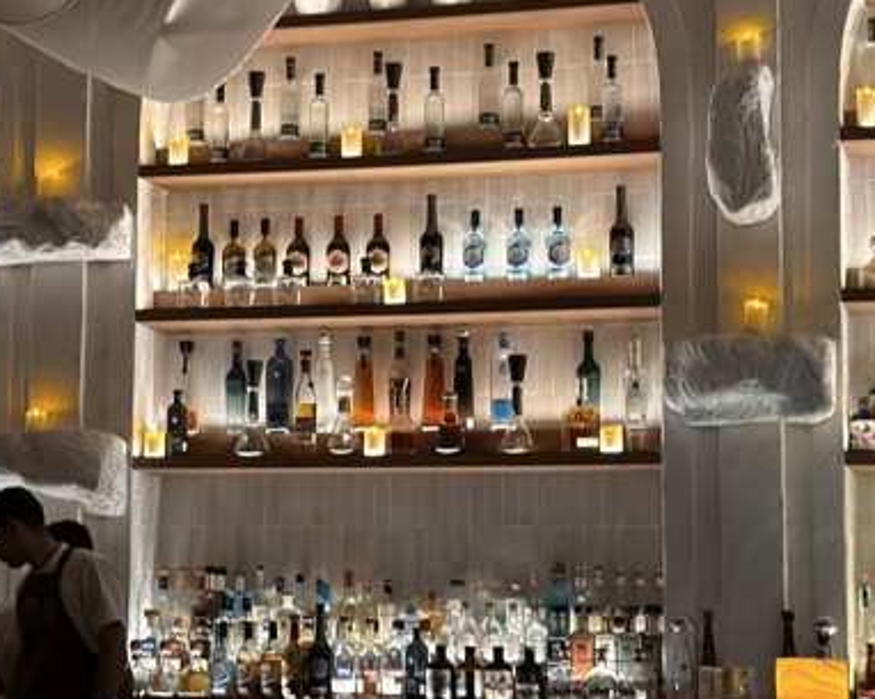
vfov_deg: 14.2
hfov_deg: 17.6
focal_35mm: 108
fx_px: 2795
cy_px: 297
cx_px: 105
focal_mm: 6.76
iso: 640
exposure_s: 1/30
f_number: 1.78
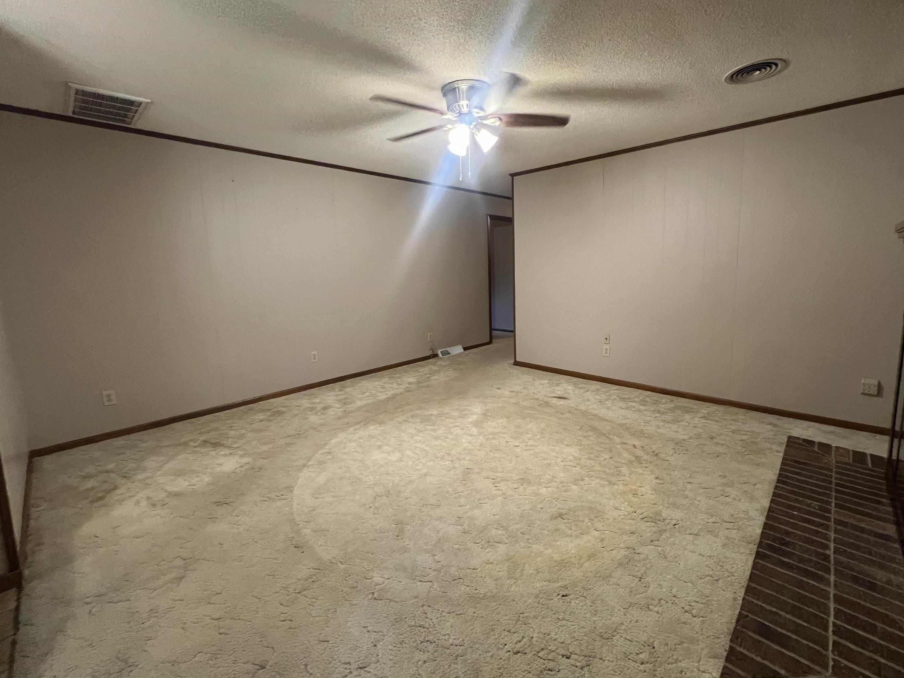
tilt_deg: -8.3
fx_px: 366
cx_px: 481
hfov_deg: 101.9
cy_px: 315
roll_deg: +1.1
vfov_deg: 85.5
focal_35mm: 14
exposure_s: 1/60
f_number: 1.8
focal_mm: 1.57
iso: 500
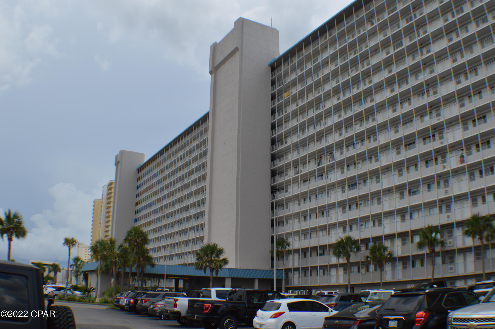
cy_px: 164
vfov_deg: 29.8
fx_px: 618
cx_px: 248
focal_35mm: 45
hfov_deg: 43.6
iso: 100
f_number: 7.1
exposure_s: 1/200
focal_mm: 30
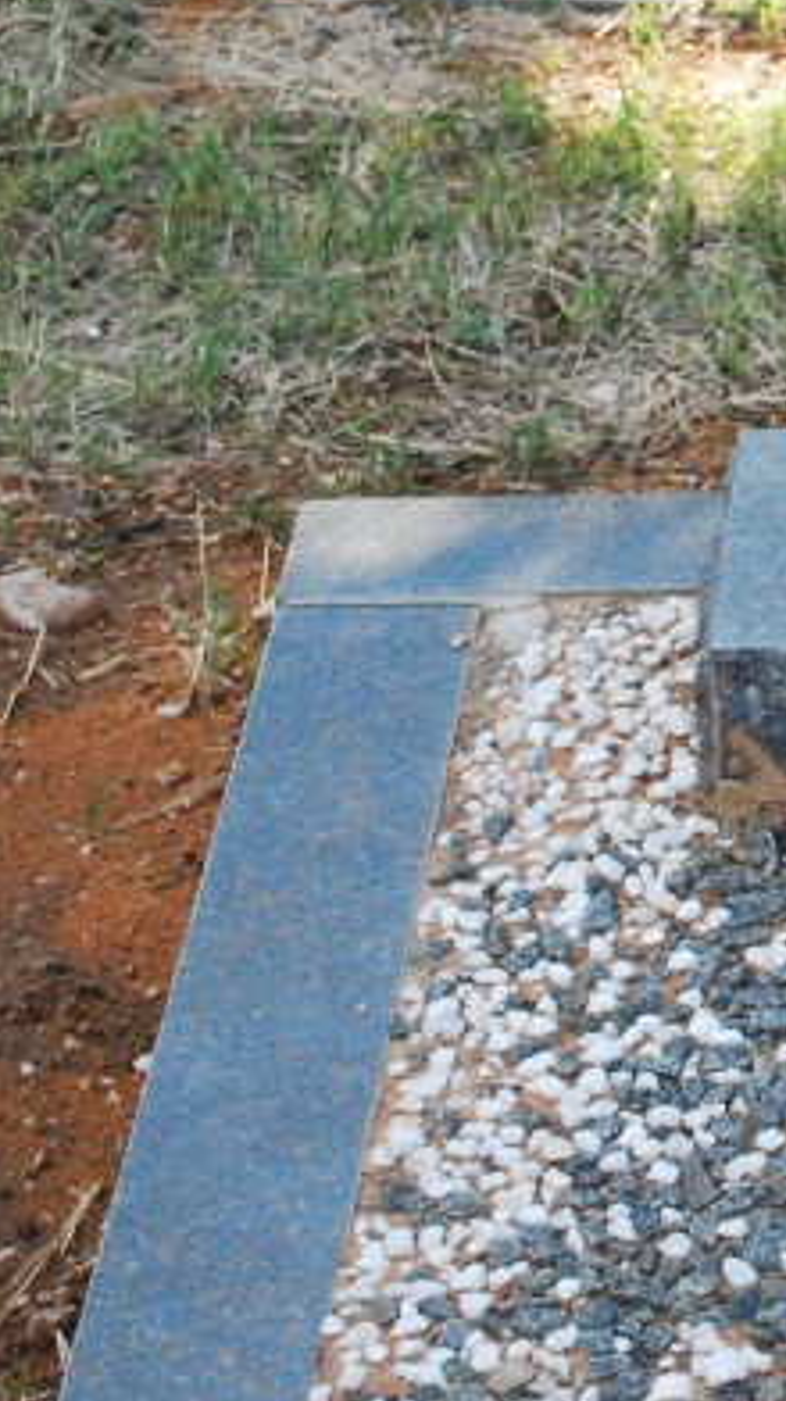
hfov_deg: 7.9
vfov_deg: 14.5
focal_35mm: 148
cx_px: 1476
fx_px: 5493
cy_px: 313
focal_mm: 36
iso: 1600
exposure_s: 1/1250
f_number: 5.3
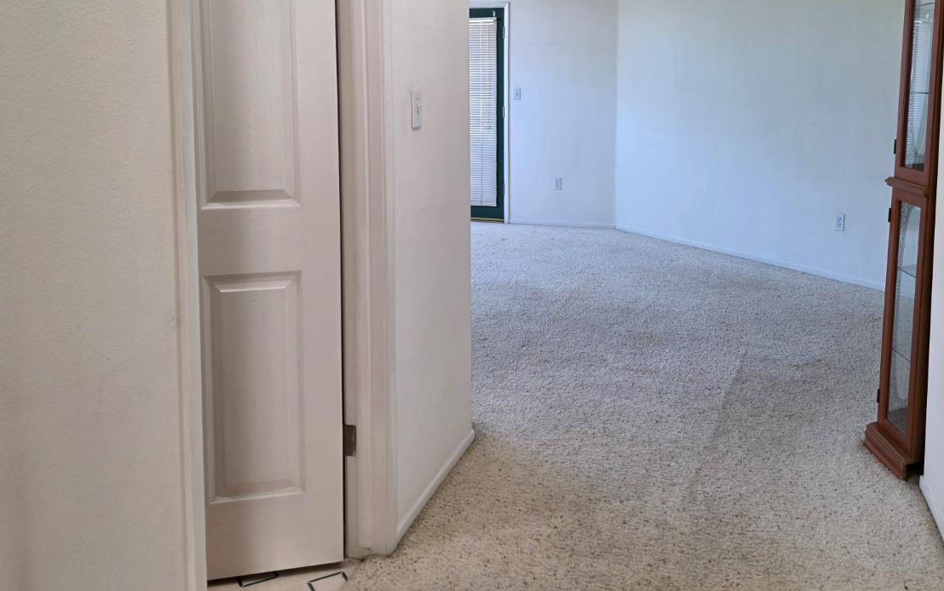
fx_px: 849
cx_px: 487
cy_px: 164
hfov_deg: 58.1
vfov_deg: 37.6
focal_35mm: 33
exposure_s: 1/120
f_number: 1.7
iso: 160
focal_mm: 6.3
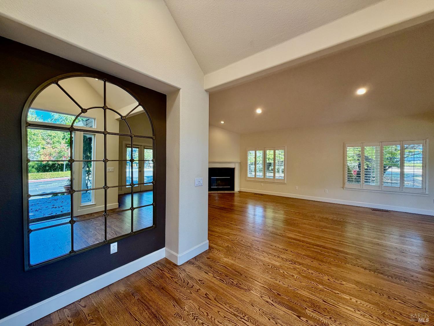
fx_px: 176
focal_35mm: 14
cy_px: 163
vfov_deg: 85.7
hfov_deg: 102.1
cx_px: 217
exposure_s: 1/120
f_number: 2.2
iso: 125
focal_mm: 2.22
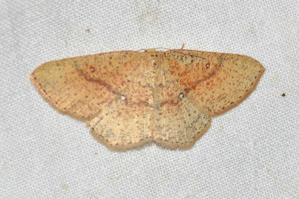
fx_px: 1246
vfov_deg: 9.1
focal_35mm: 150
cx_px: 150
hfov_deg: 13.7
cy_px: 100
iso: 100
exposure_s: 1/200
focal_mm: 100
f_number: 18
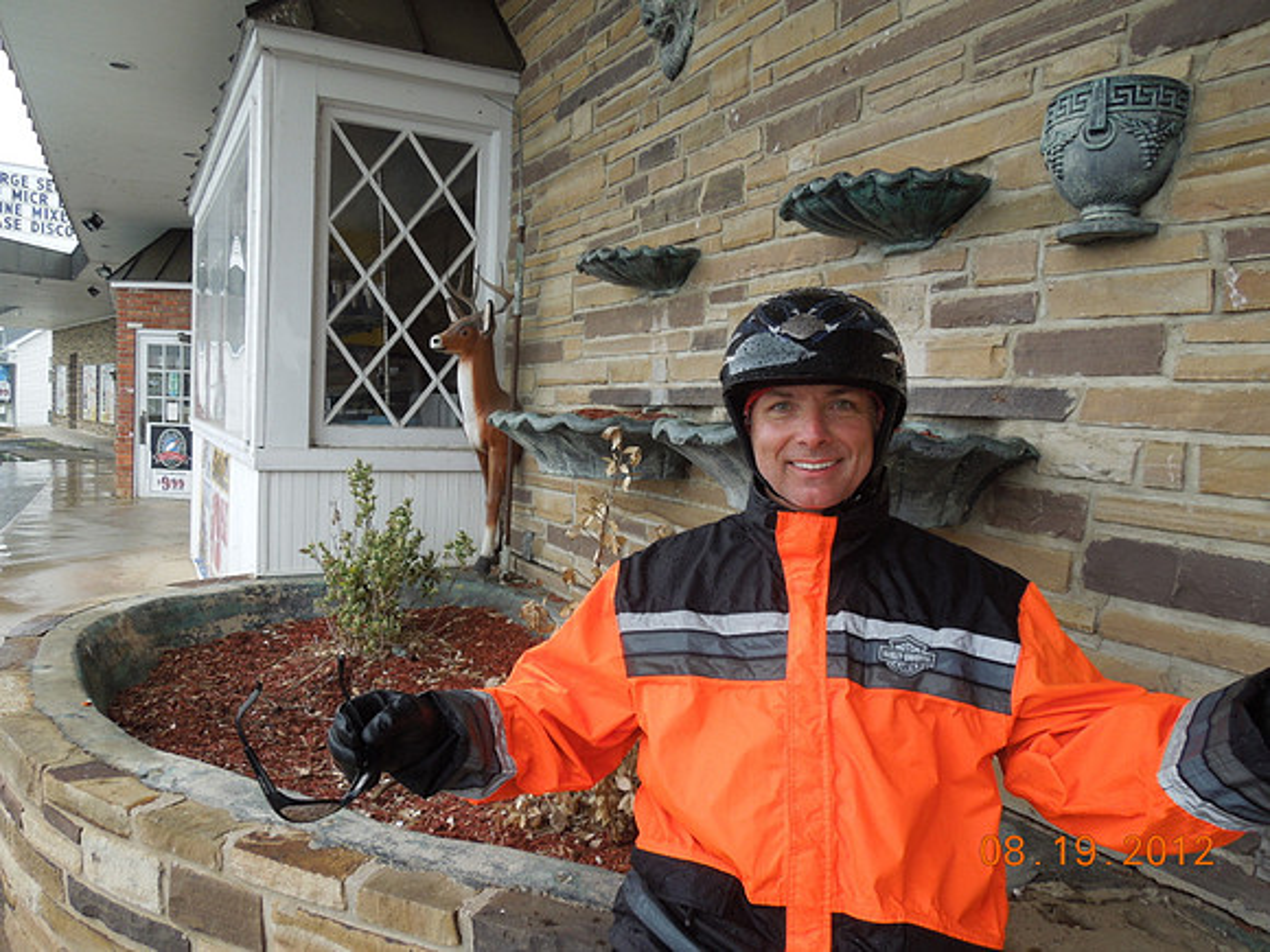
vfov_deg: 54.9
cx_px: 635
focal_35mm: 25
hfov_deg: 69.4
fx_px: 917
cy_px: 476
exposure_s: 1/80
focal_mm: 4.5
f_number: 3.3
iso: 100
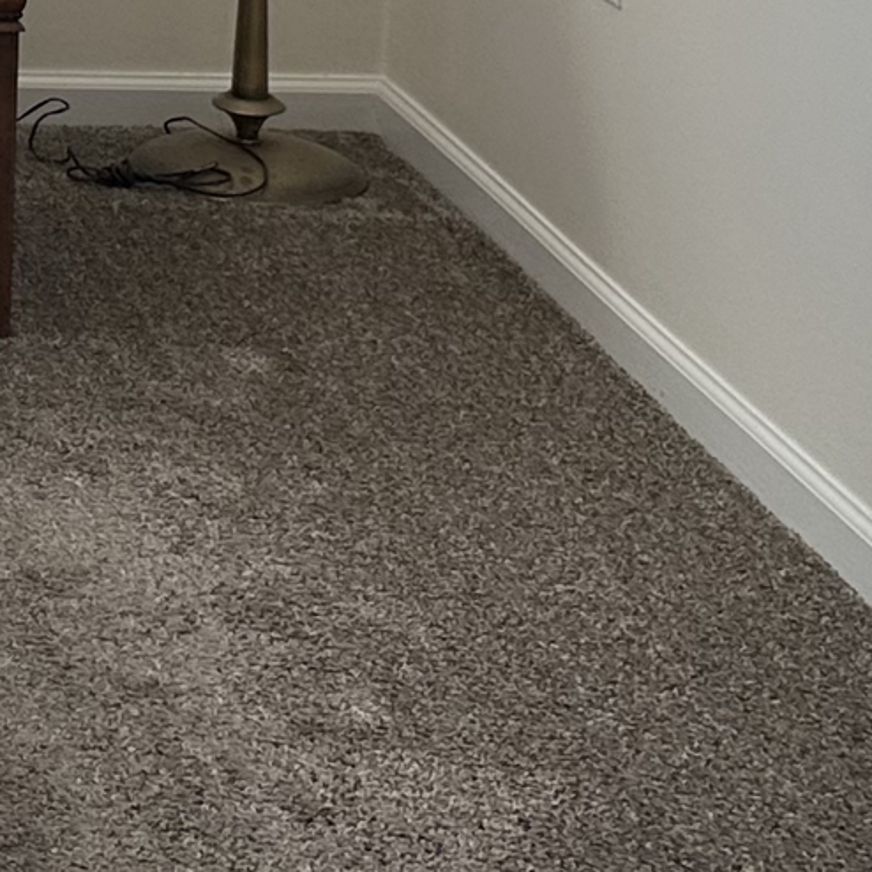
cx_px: -943
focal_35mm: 132
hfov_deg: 11.7
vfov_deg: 12.7
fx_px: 3762
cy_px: -339
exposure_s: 1/154
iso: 64
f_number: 1.78
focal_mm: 6.86
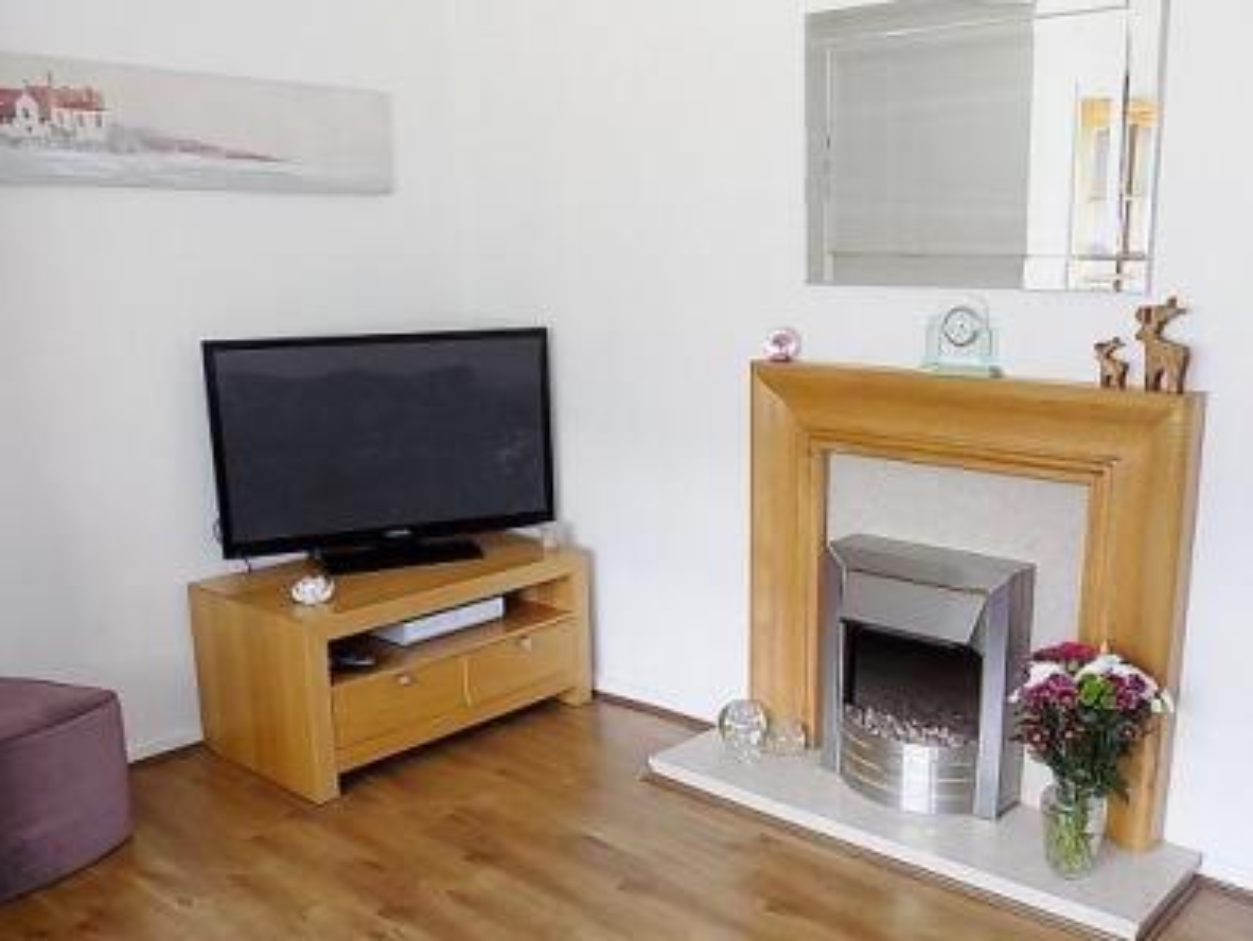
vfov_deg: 41.6
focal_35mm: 34
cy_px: 567
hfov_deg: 53.7
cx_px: 720
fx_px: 1231
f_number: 3.1
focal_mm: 4
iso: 125
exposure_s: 1/30
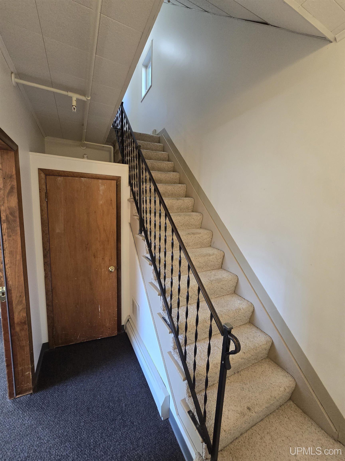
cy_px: 230
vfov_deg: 106.2
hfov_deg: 89.9
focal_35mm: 13
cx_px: 172
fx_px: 173
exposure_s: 1/60
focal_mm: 2.2
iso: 320
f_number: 2.2
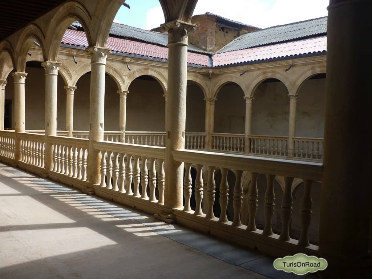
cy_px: 140
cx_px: 186
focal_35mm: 33
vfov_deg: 42.9
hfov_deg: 55.4
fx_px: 355
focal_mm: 5.5
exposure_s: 1/400
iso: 80
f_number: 2.8
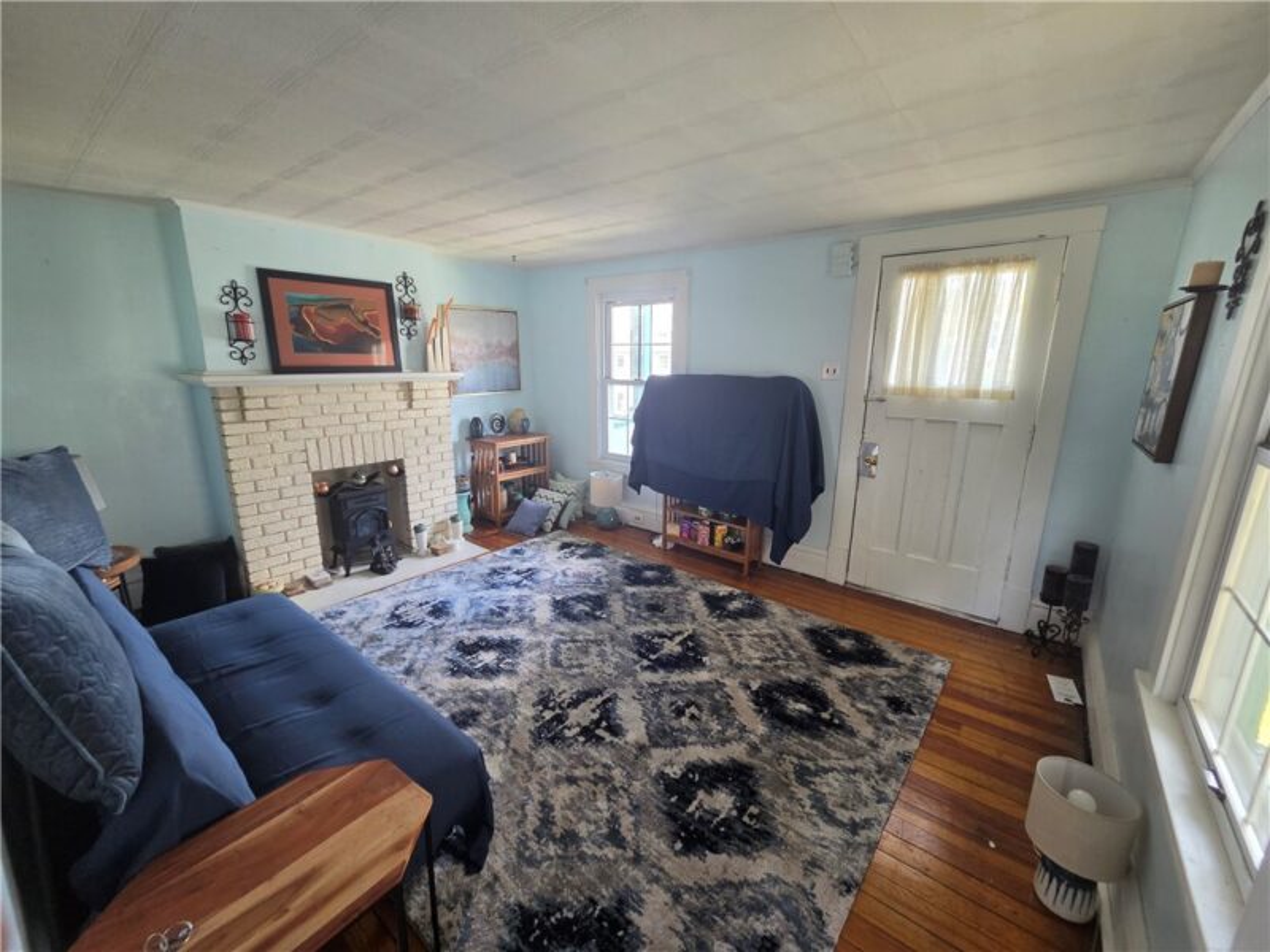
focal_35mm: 13
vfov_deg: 89.9
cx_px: 635
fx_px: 477
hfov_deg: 106.2
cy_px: 476
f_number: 2.2
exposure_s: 1/60
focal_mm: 2.2
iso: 200
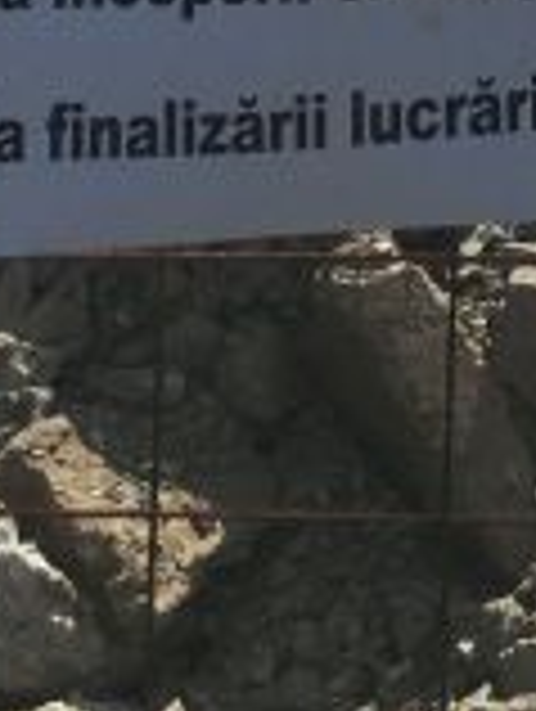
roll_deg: +1.3
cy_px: -1244
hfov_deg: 8.3
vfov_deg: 9.6
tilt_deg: +4.0
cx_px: 1081
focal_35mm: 171
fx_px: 3521
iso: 25
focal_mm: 4.15
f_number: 2.2
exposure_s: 1/2849
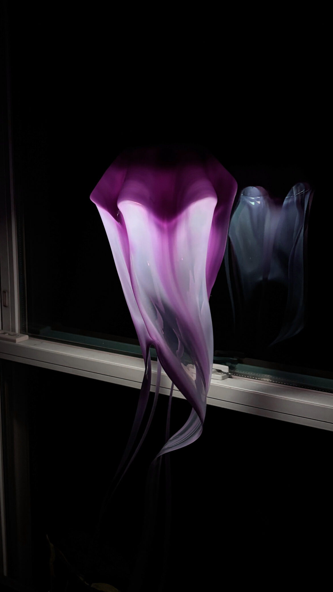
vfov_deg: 56.5
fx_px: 550
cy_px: 322
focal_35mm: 35
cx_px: 98
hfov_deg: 33.3
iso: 500
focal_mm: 5.96
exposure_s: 1/60
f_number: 1.6
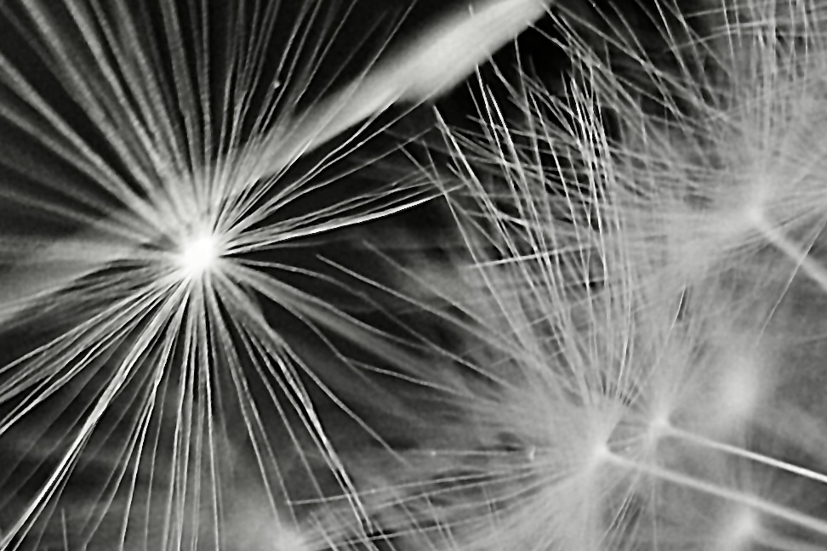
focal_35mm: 247
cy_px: 775
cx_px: 818
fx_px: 5674
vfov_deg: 5.5
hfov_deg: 8.3
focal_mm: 26
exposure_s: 1/80
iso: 100
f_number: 2.8
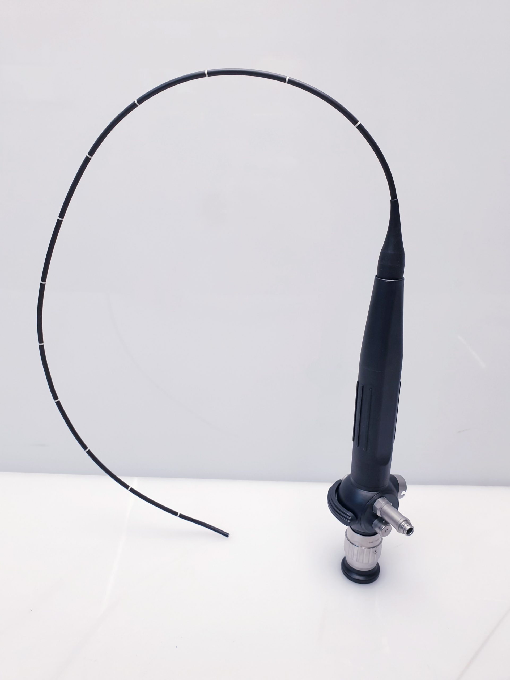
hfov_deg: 53.1
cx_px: 255
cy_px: 340
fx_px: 511
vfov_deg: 67.3
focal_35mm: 26
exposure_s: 1/50
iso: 64
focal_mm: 4.3
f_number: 2.4
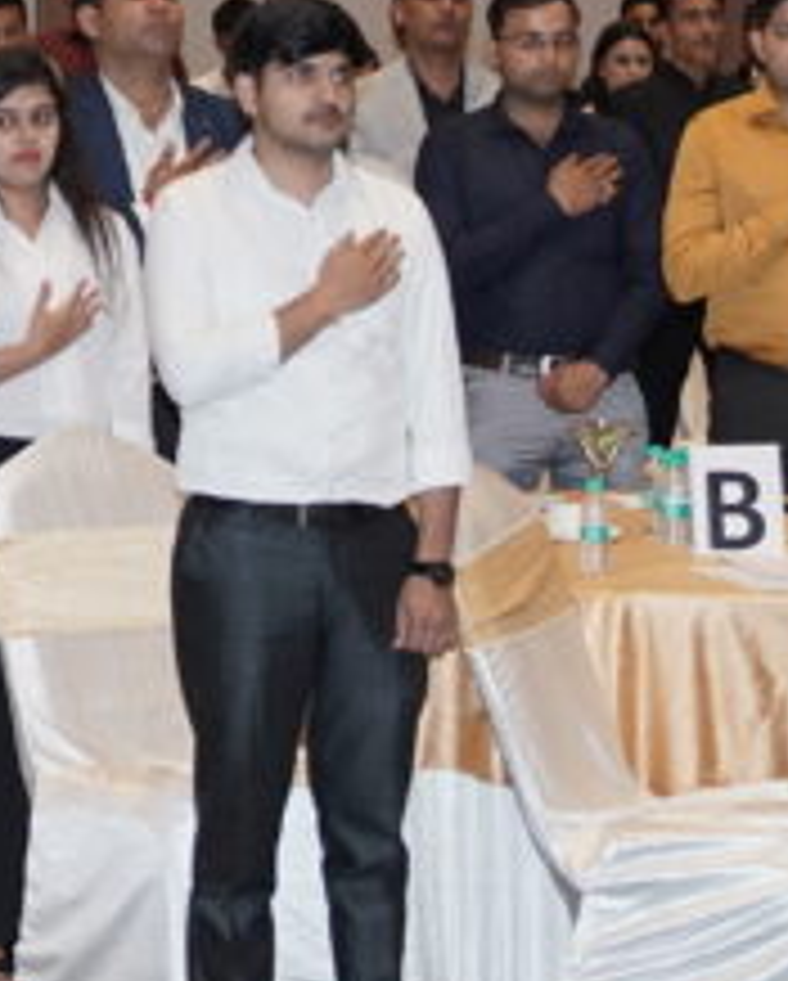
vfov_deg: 11.7
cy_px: -43
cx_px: -104
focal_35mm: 163
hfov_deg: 9.4
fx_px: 4742
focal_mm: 37
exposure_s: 1/160
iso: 1000
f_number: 2.8
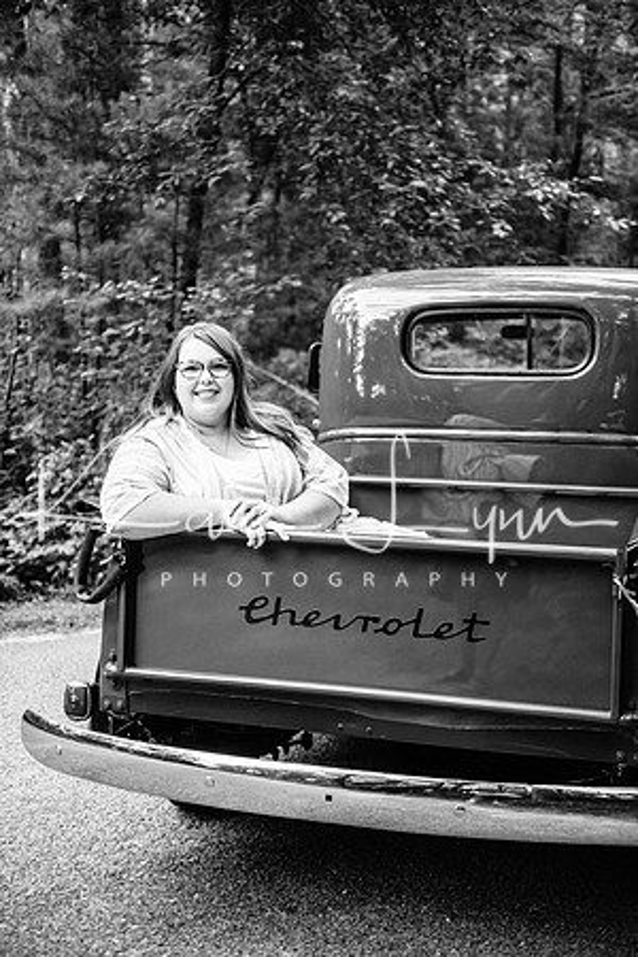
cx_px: 319
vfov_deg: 41.1
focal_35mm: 48
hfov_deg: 28.1
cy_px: 478
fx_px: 1276
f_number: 2.8
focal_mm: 48
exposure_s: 1/320
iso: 800
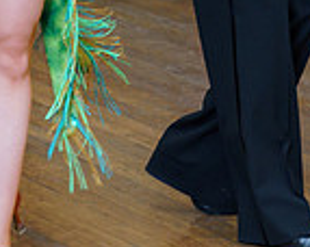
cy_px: -217
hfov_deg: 5.9
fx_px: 3005
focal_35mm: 328
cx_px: 215
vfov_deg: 4.6
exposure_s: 1/125
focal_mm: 65
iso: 800
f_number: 2.8
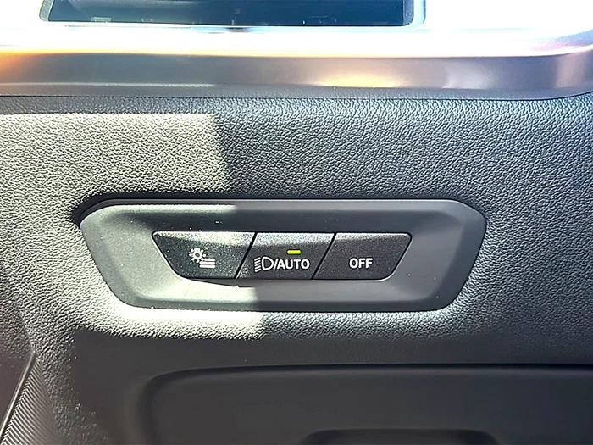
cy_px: 222
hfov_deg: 46.8
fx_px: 685
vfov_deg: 36.0
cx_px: 296
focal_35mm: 40
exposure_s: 1/174
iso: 100
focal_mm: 6.86
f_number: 1.78
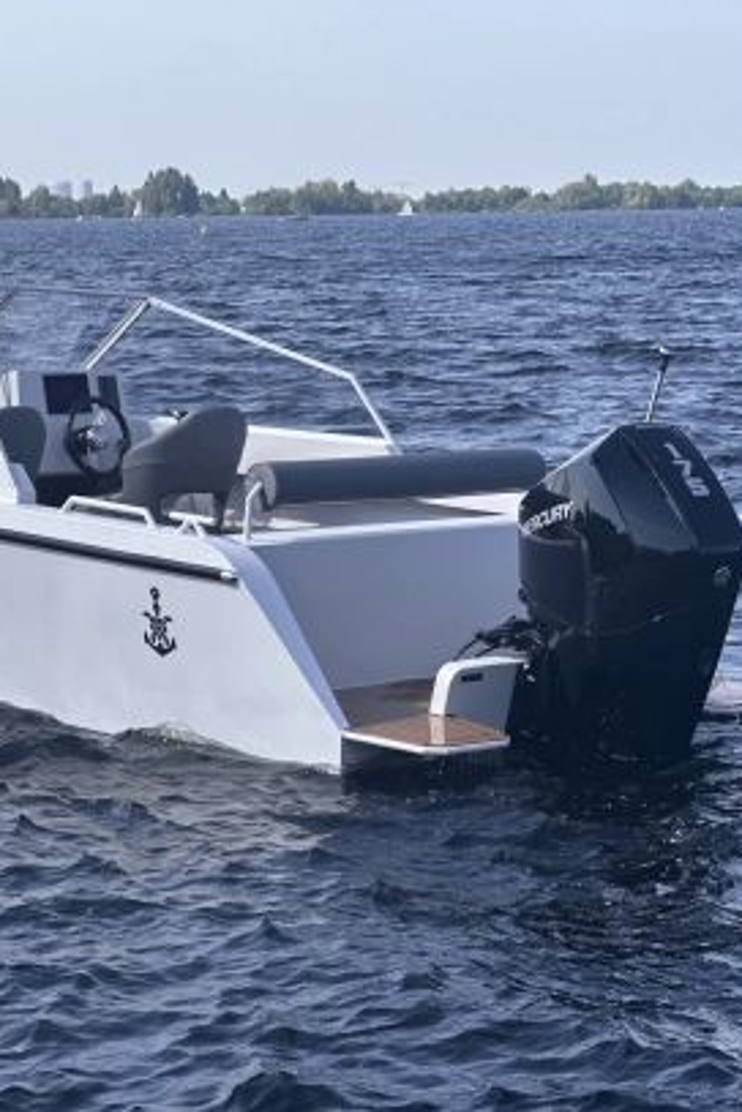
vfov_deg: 18.9
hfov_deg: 12.7
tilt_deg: -6.1
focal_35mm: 108
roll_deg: +1.7
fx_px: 3339
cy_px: 552
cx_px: 262
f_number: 2.8
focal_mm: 9
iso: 32
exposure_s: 1/550
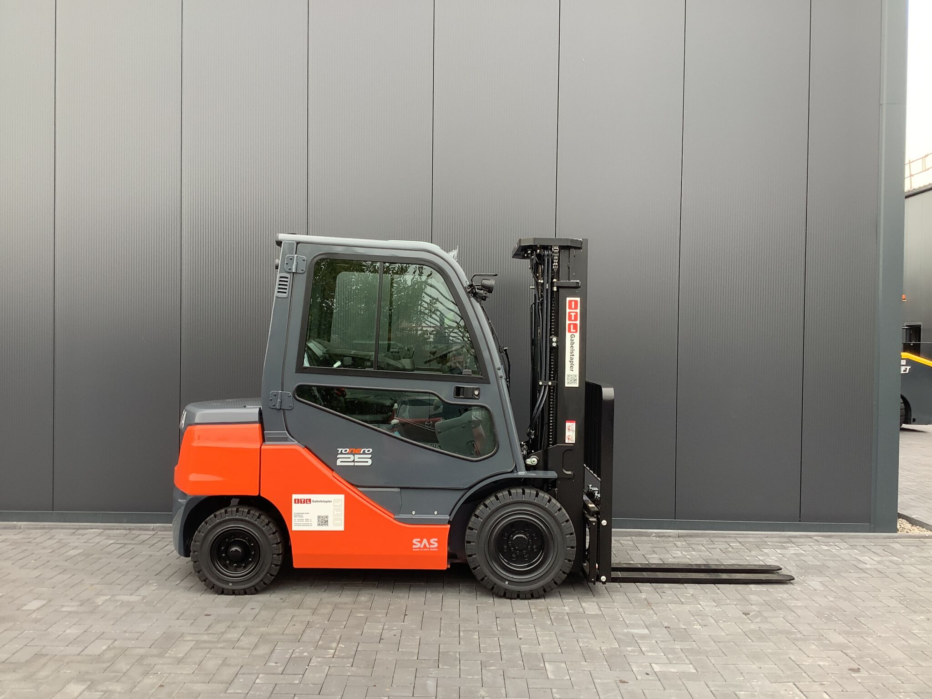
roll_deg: -0.4
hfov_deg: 58.4
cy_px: 350
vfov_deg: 45.4
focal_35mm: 31
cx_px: 466
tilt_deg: +0.1
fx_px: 835
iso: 64
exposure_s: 1/120
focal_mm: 3.3
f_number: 2.4
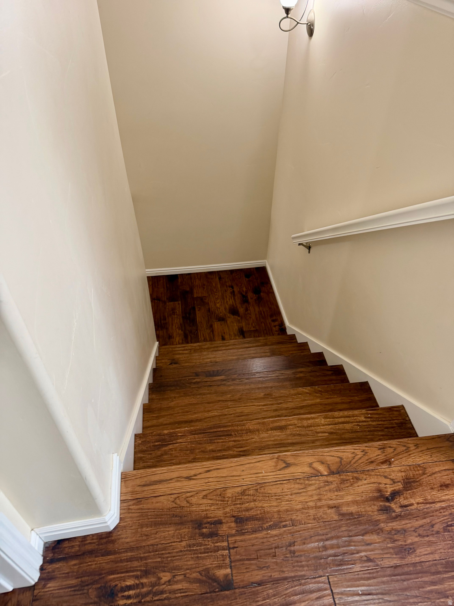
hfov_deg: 56.8
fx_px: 420
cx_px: 227
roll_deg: -0.2
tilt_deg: -43.8
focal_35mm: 24
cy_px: 303
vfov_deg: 71.6
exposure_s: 1/60
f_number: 1.78
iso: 160
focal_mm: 6.76
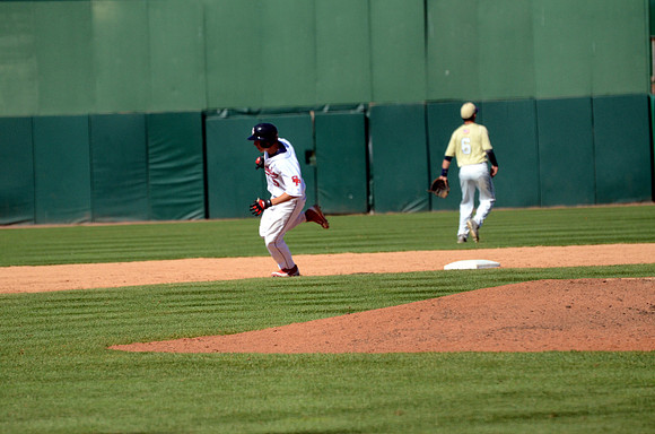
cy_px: 217
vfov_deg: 4.1
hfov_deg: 6.3
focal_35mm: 330
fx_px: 5991
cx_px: 328
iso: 1250
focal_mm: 220
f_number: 5.3
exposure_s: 1/8000
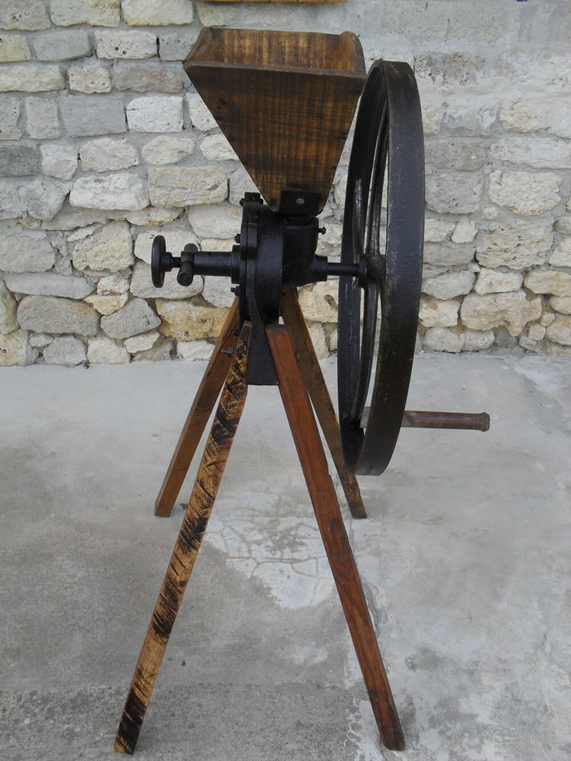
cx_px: 286
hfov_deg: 40.7
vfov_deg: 52.6
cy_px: 380
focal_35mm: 35
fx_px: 770
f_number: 3.2
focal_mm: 6.3
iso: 100
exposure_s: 1/125
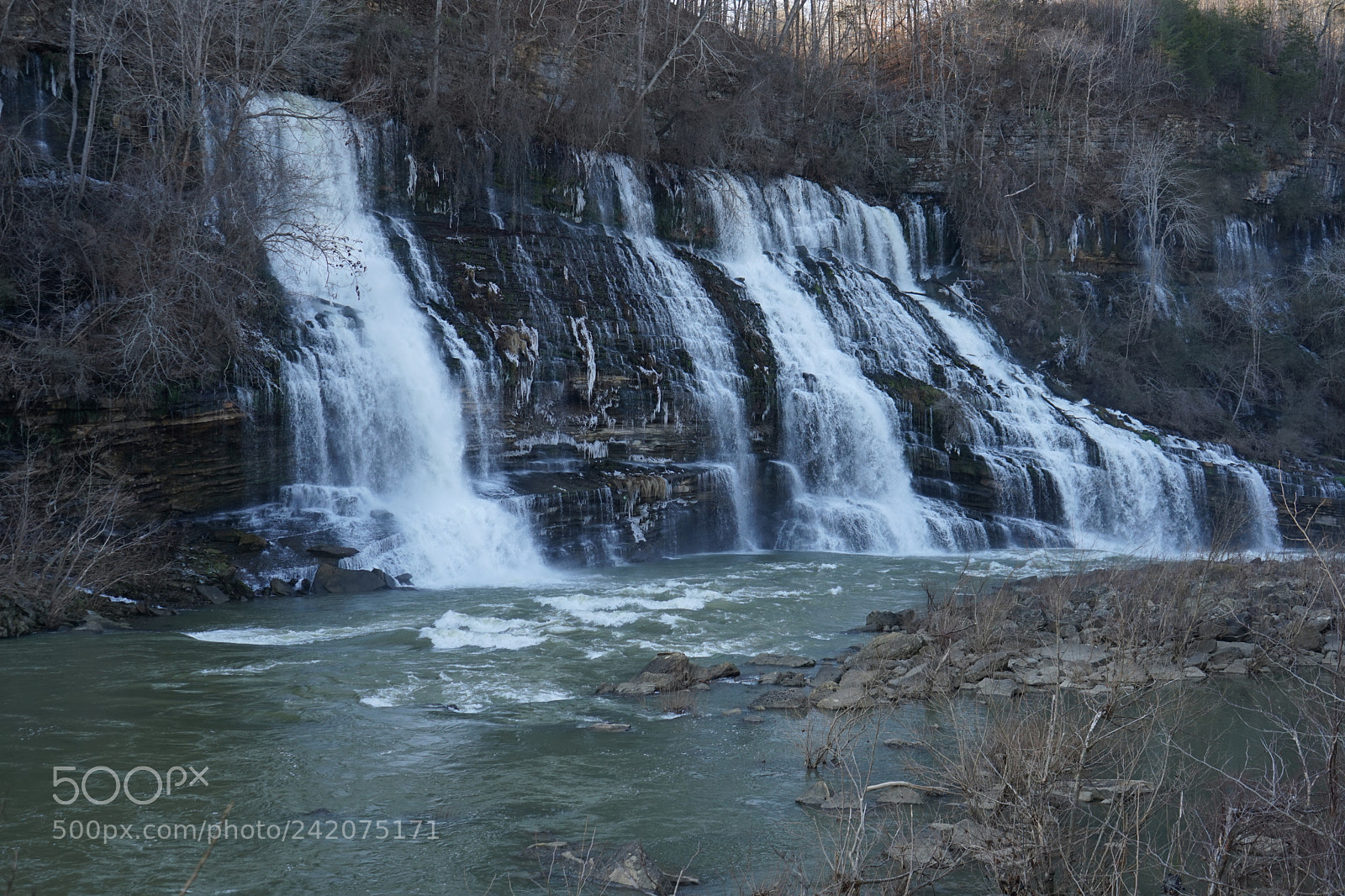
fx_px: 1718
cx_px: 672
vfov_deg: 29.2
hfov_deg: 42.8
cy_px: 448
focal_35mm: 46
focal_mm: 46
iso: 160
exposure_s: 1/160
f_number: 4.5
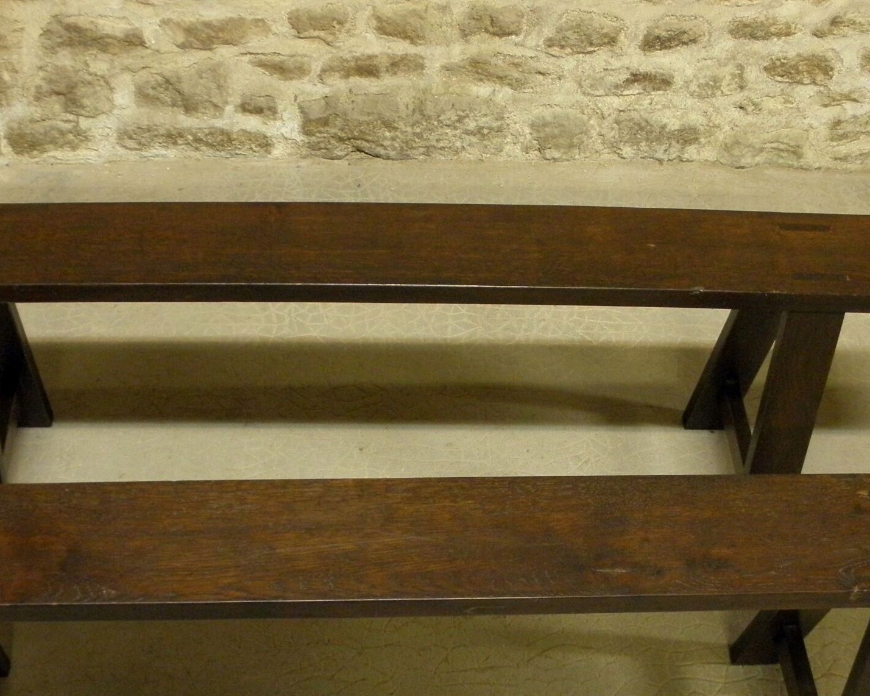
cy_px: 540
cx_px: 372
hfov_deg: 38.0
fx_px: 1262
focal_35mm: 49
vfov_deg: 30.2
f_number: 3.5
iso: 320
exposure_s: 1/8
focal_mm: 5
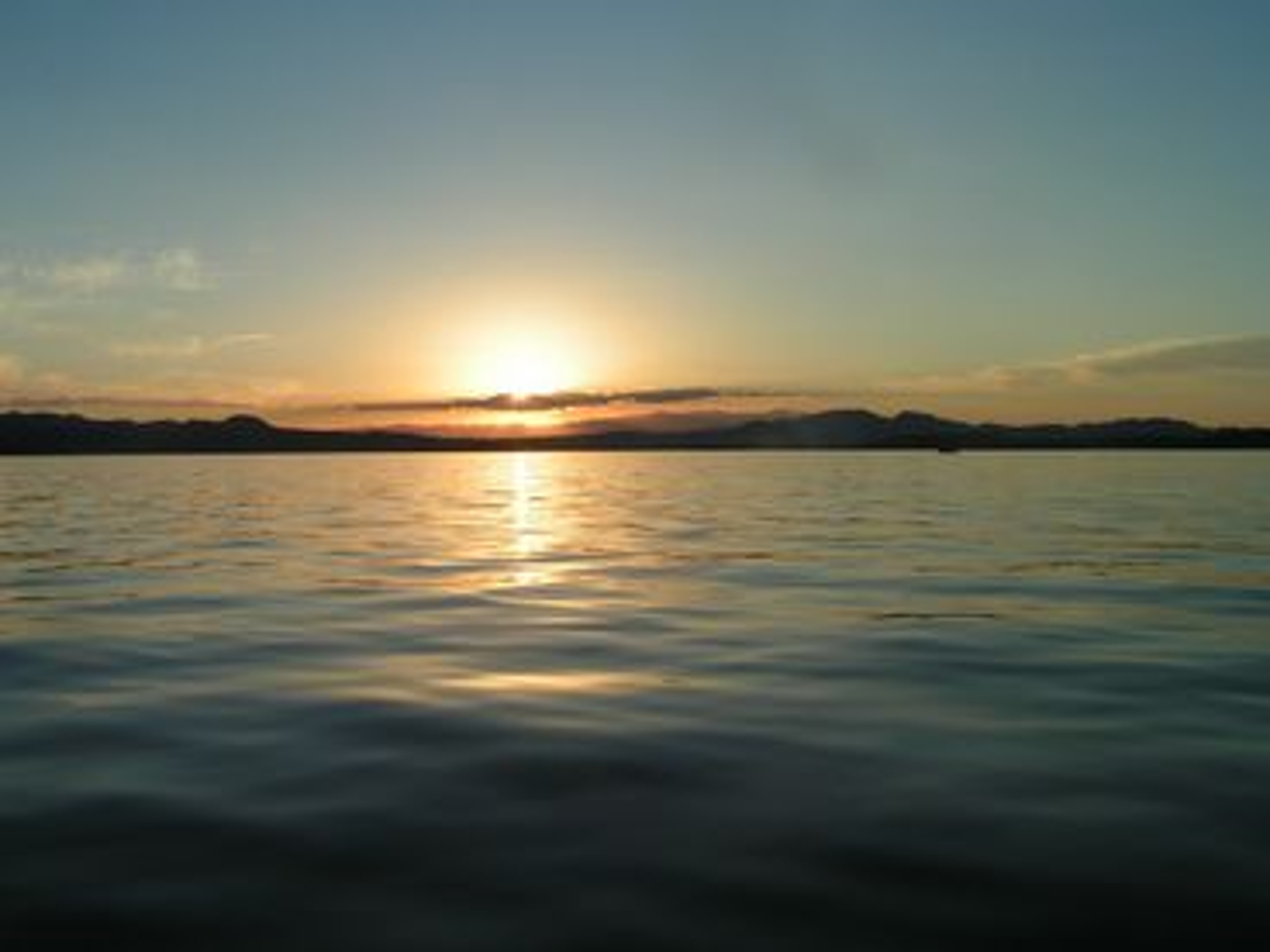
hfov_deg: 49.0
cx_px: 635
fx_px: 1394
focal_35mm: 38
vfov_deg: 37.7
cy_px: 476
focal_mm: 5.8
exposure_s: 1/640
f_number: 5.6
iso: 50
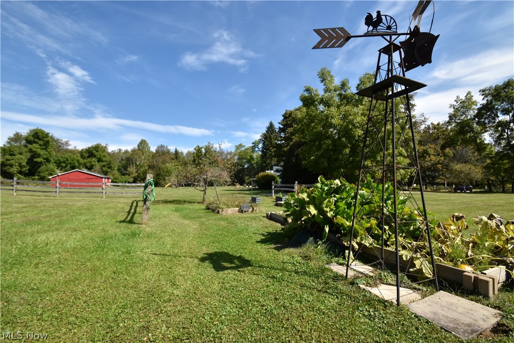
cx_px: 257
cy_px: 172
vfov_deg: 77.3
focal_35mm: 15
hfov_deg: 100.4
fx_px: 214
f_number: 7.1
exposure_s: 1/4000
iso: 800
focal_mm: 10
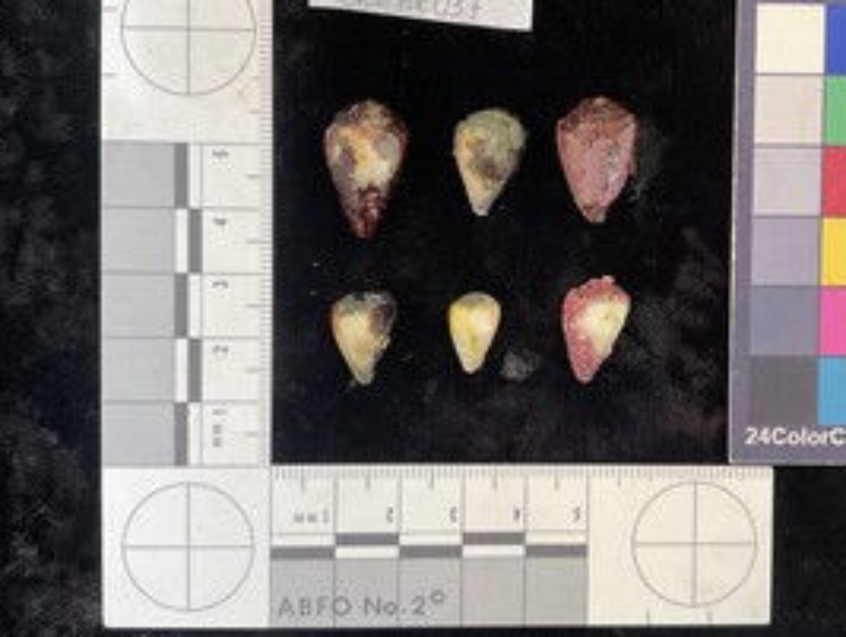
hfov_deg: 48.4
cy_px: 284
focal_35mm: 38
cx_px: 535
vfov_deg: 37.8
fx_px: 930
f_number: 1.8
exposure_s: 1/120
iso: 64
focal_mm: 3
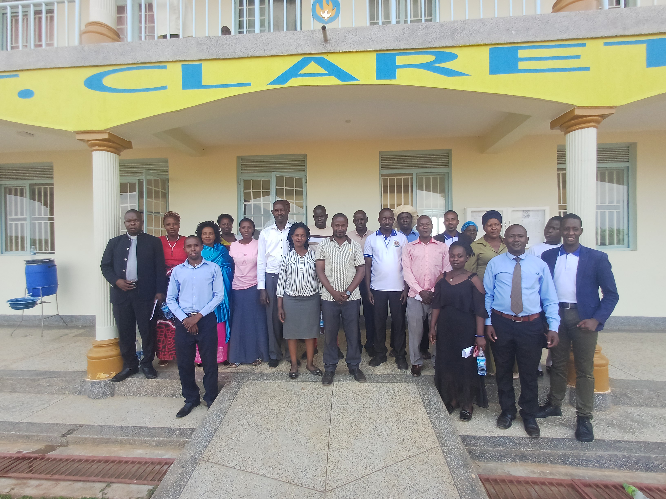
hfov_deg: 94.5
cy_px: 250
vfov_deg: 78.1
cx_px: 333
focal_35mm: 16
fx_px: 308
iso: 40
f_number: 2.2
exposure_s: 1/206
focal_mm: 1.64
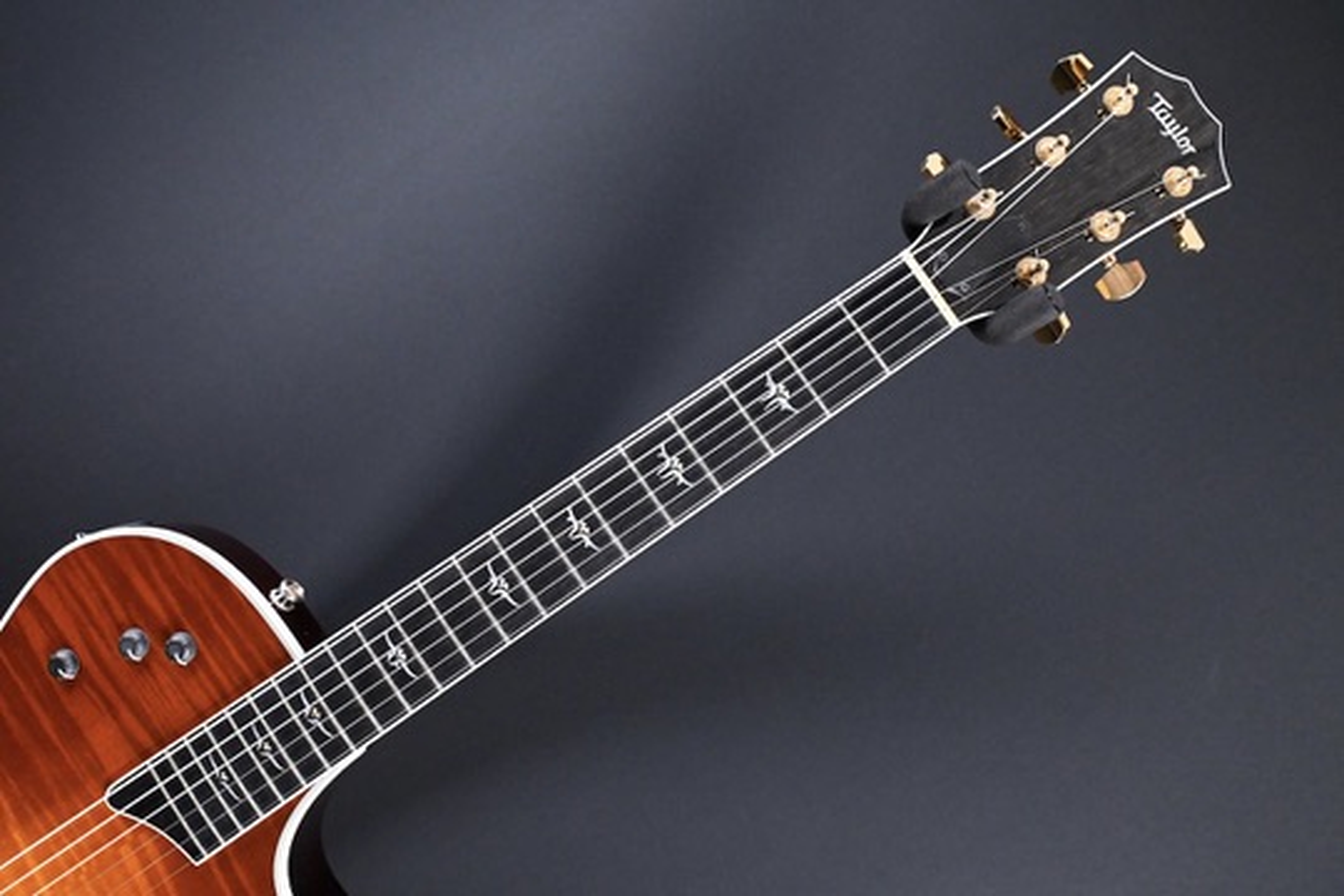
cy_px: 448
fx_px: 896
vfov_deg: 53.1
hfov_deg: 73.7
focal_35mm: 24
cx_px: 672
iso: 3200
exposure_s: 1/80
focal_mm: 16
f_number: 2.8
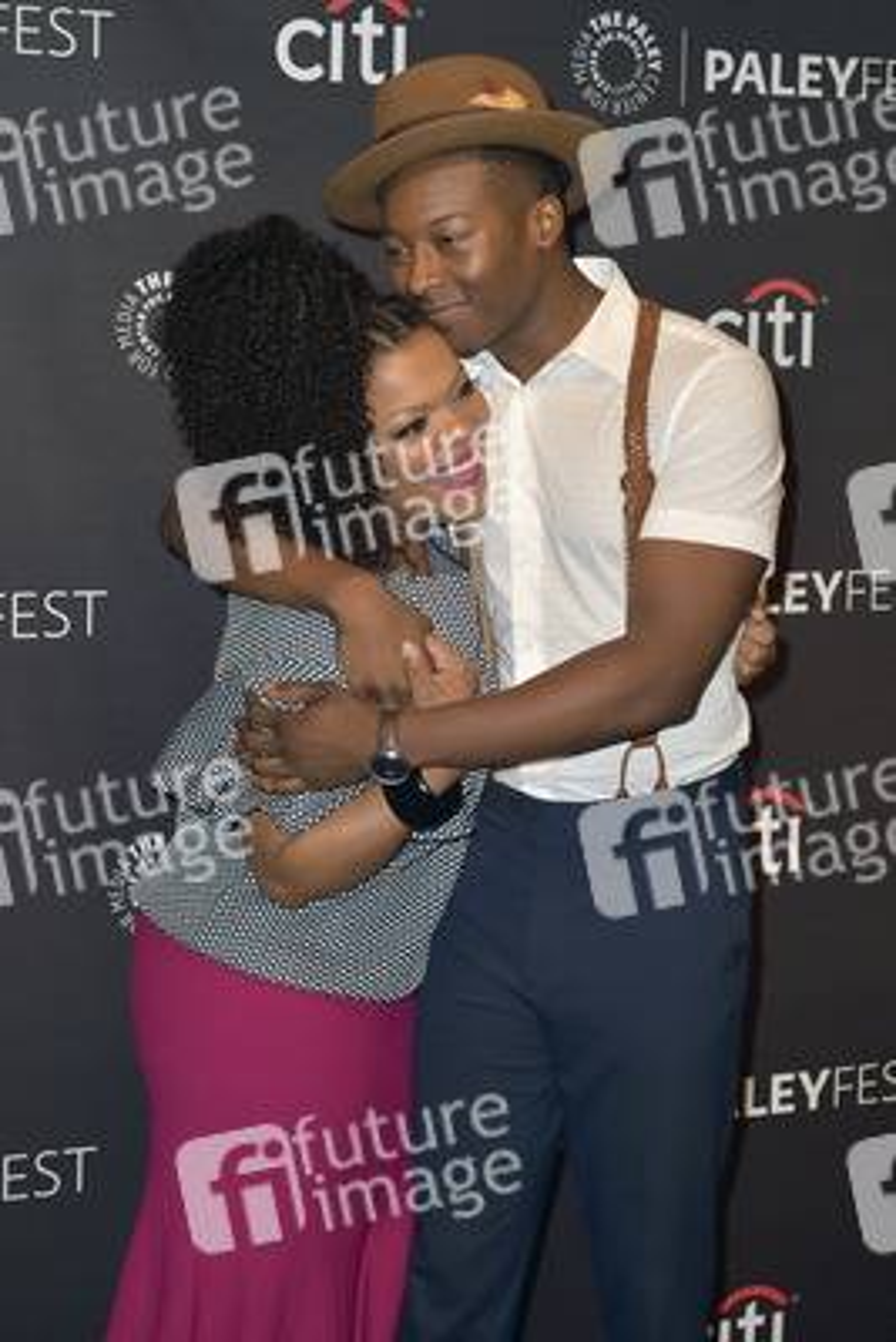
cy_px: 671
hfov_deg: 19.5
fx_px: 2611
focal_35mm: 70
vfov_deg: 28.8
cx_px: 448
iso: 500
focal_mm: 70
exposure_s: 1/320
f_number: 6.3
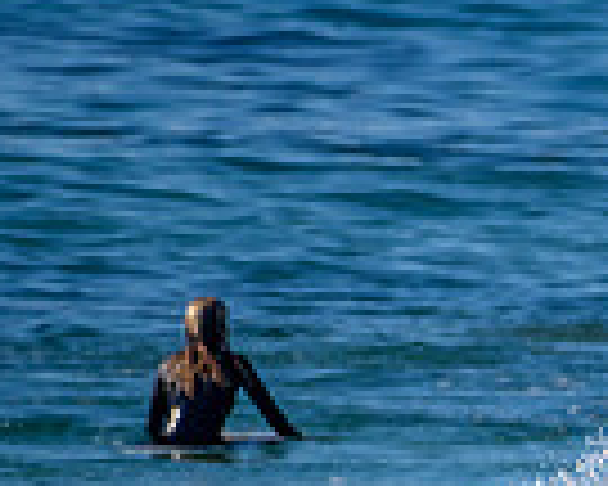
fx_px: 44374
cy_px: 484
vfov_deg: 0.6
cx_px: 1261
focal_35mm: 2466
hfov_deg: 0.8
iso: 160
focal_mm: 500
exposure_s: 1/2000
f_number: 5.6
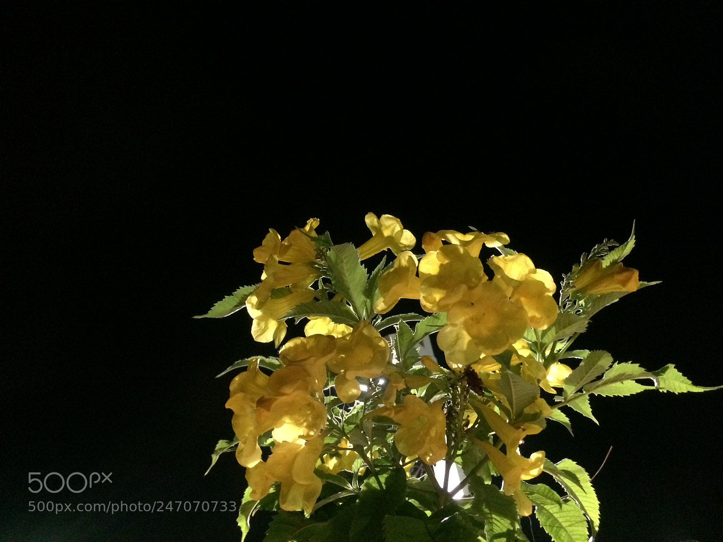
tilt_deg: +41.6
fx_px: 606
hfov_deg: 61.7
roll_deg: +9.8
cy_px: 271
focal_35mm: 29
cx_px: 362
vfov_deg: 48.2
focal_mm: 4.15
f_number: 2.2
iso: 400
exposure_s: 1/17
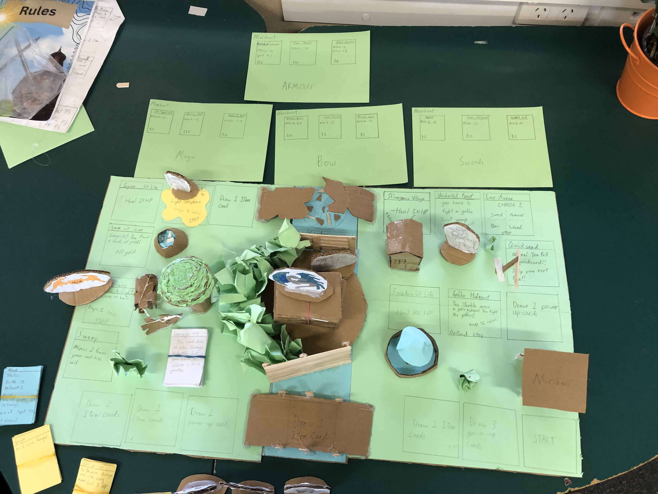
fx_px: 532
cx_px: 329
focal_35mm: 28
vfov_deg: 49.7
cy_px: 247
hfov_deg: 63.4
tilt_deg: -67.2
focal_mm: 4
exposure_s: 1/25
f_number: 1.8
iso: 32
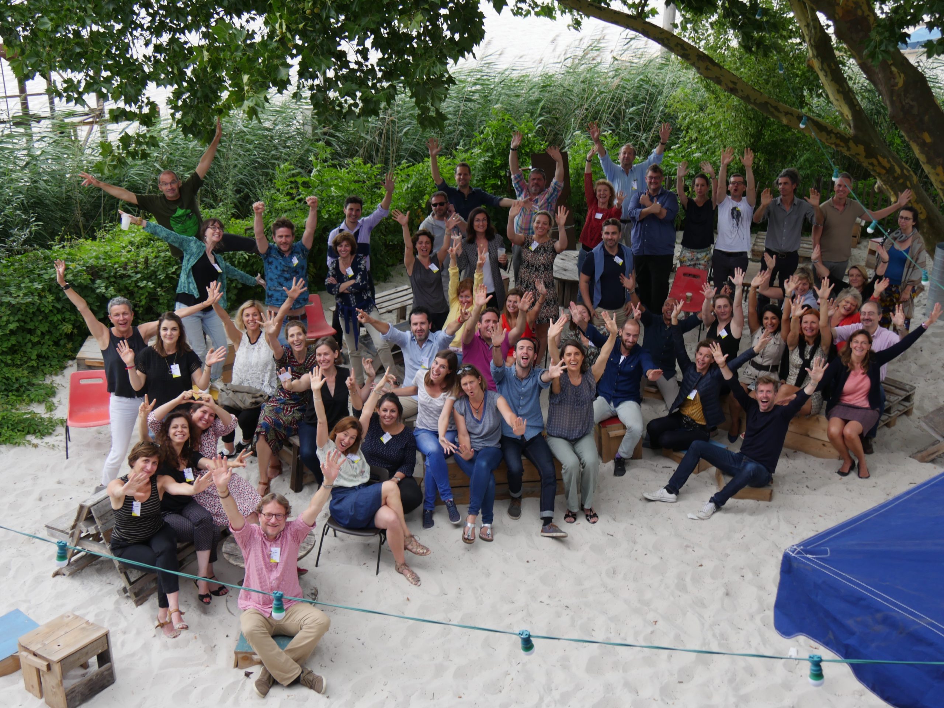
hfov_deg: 44.8
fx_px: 1145
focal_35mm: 42
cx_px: 472
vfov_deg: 34.3
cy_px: 354
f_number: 4.5
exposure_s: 1/125
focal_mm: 21
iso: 200
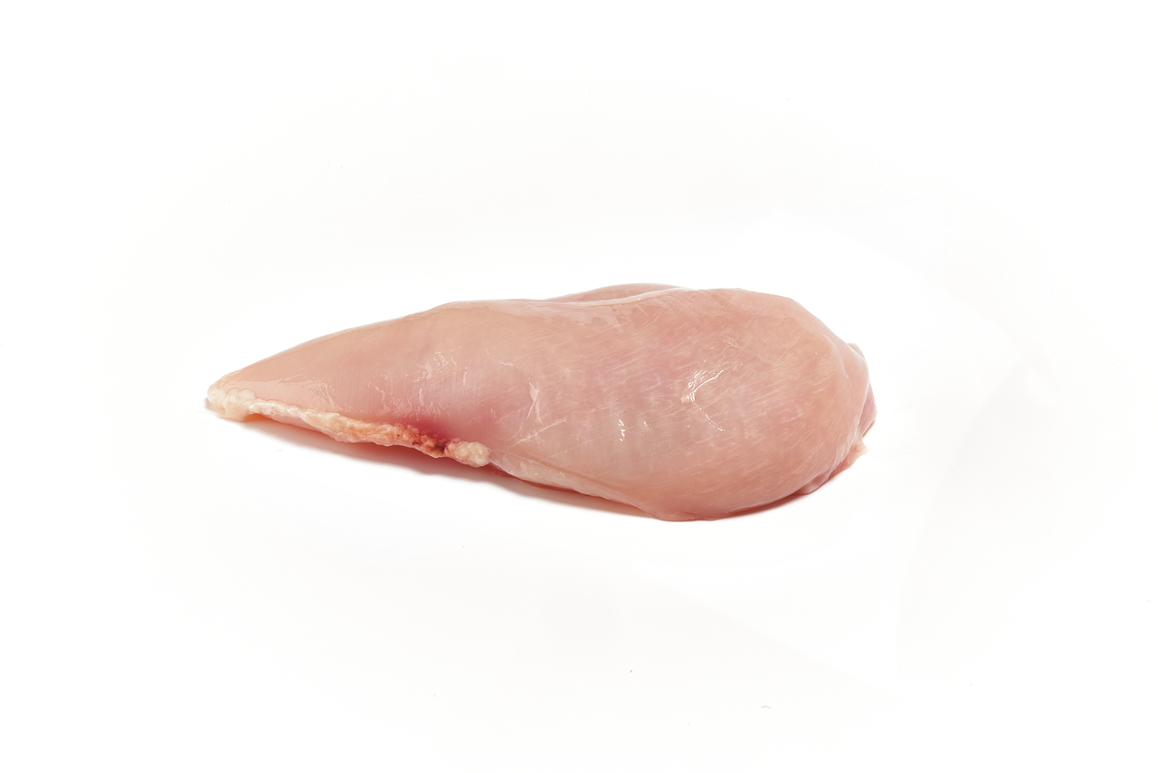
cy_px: 386
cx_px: 579
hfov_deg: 19.5
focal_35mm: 105
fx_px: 3378
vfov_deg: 13.0
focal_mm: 105
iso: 100
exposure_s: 1/125
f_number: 32
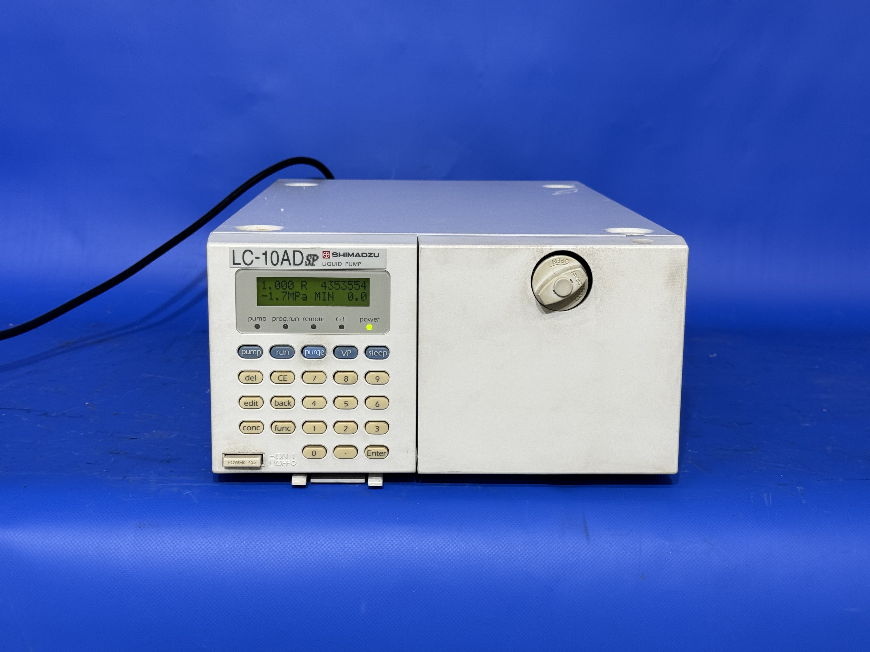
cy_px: 326
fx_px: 1206
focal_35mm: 48
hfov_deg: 39.7
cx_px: 435
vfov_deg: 30.3
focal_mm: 6.76
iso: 64
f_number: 1.78
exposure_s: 1/60
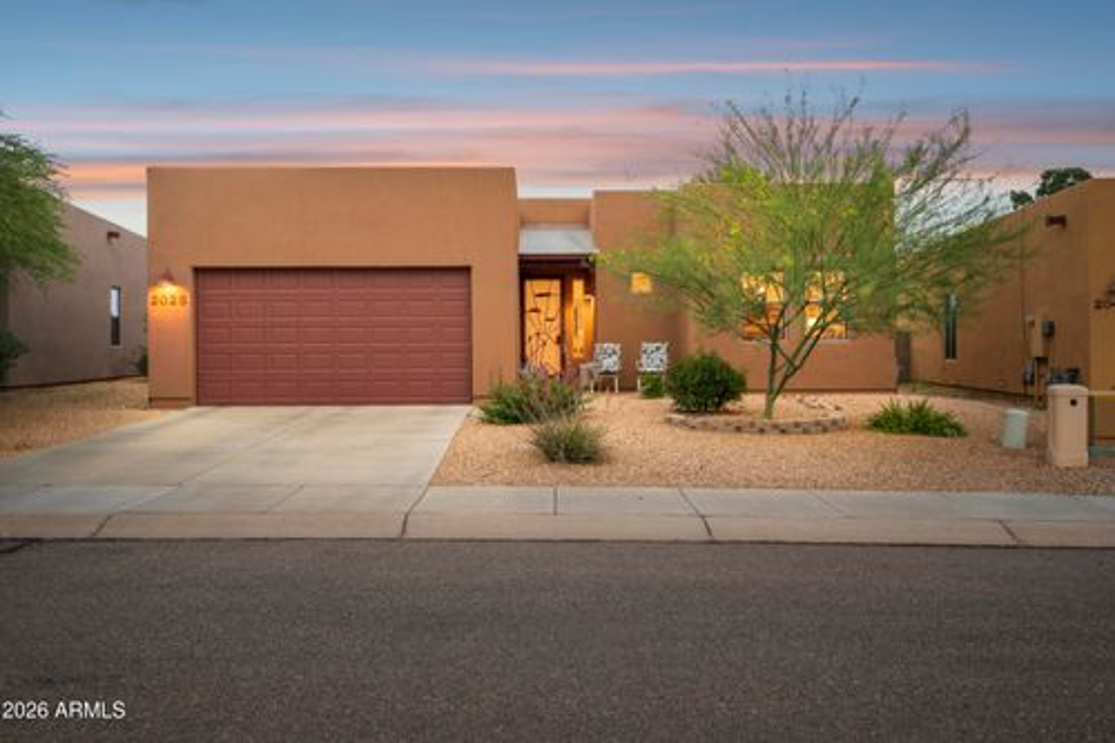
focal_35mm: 30
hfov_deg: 61.9
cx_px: 558
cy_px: 372
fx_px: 929
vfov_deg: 43.6
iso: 250
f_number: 9
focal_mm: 30
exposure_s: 1/200
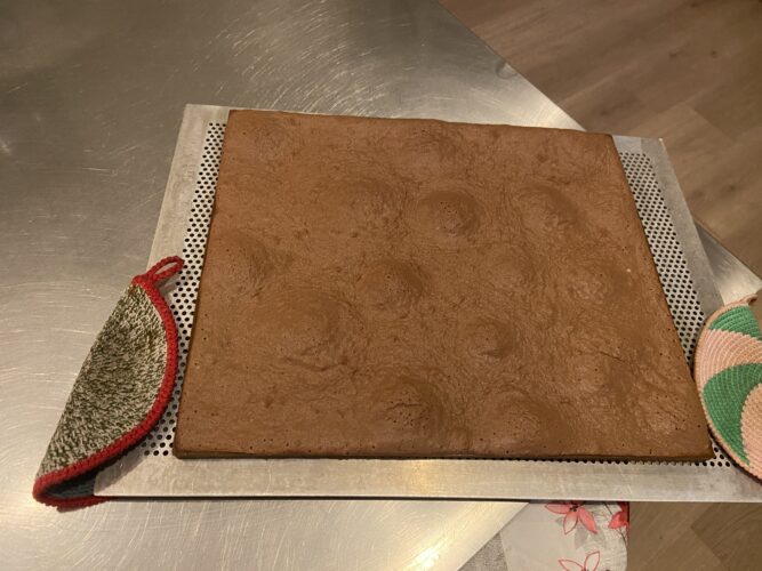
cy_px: 286
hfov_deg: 67.3
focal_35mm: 26
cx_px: 381
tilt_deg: -60.5
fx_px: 572
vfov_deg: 53.0
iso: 400
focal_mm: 4.25
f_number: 1.8
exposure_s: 1/33
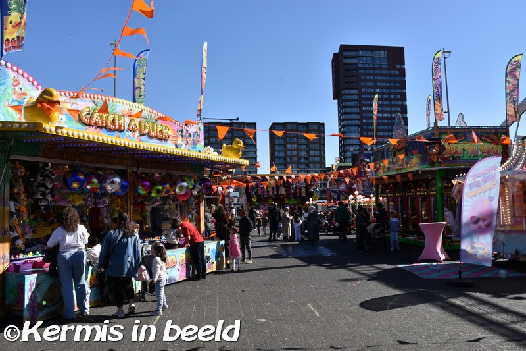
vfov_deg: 43.6
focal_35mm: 30
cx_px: 263
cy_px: 176
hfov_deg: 61.9
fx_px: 438
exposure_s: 1/500
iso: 220
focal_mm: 20
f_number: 8
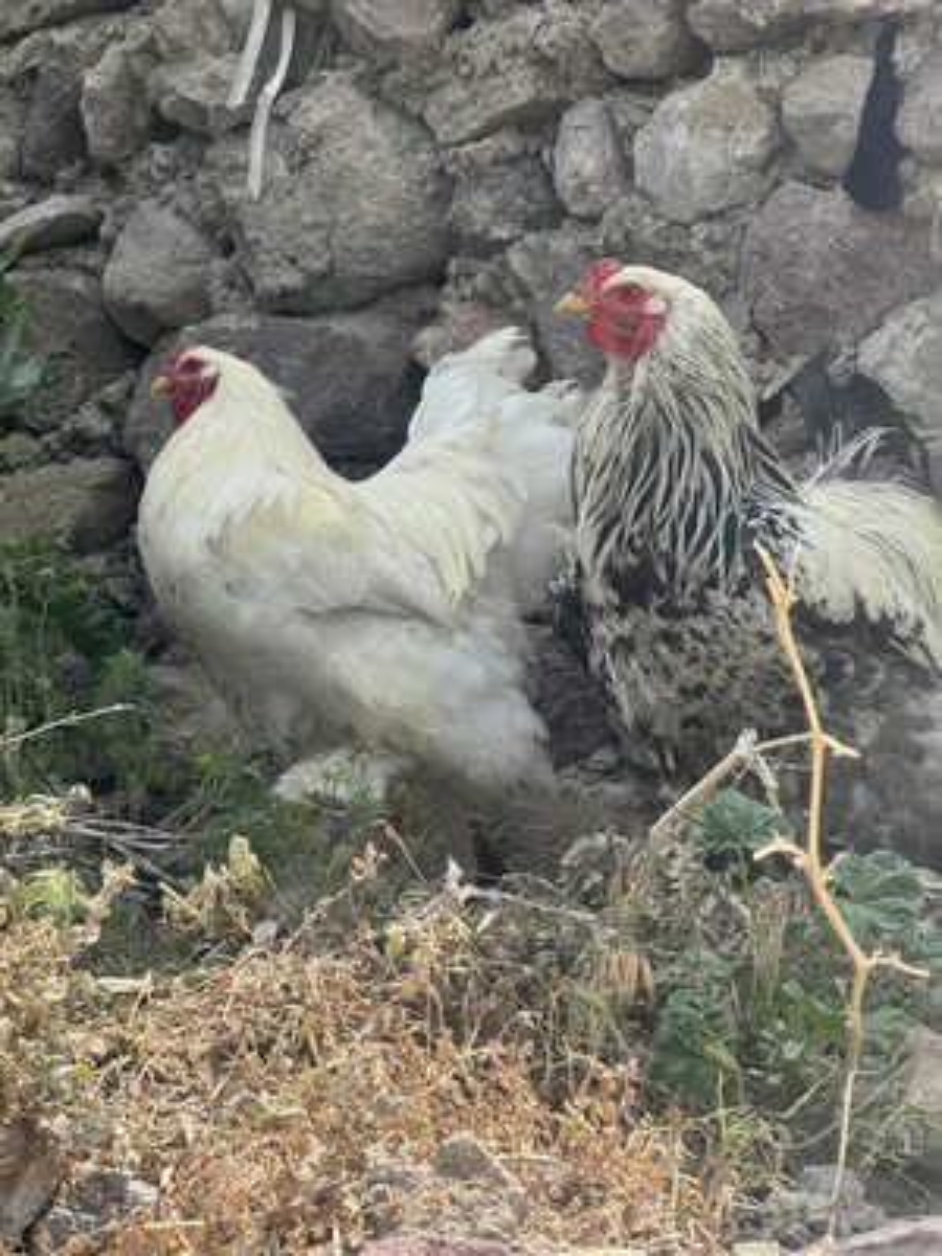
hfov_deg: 12.3
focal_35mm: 120
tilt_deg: +6.9
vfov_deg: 16.4
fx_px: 4354
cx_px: 471
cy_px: 628
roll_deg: +3.2
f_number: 2.8
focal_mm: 15.66
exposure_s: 1/537
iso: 50
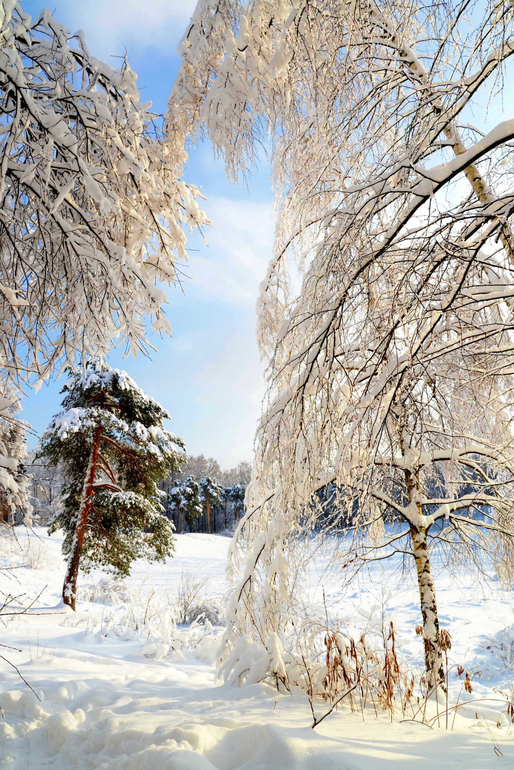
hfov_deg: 53.2
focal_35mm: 24
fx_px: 514
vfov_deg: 73.7
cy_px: 385
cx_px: 257
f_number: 9
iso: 400
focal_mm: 24
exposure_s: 1/320
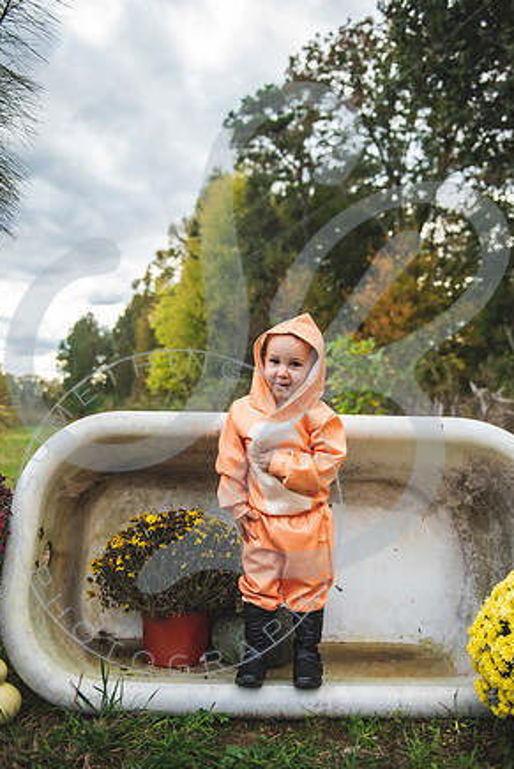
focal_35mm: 32
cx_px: 258
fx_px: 685
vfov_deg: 58.7
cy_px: 379
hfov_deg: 41.1
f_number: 2.8
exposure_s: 1/1000
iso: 320
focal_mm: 31
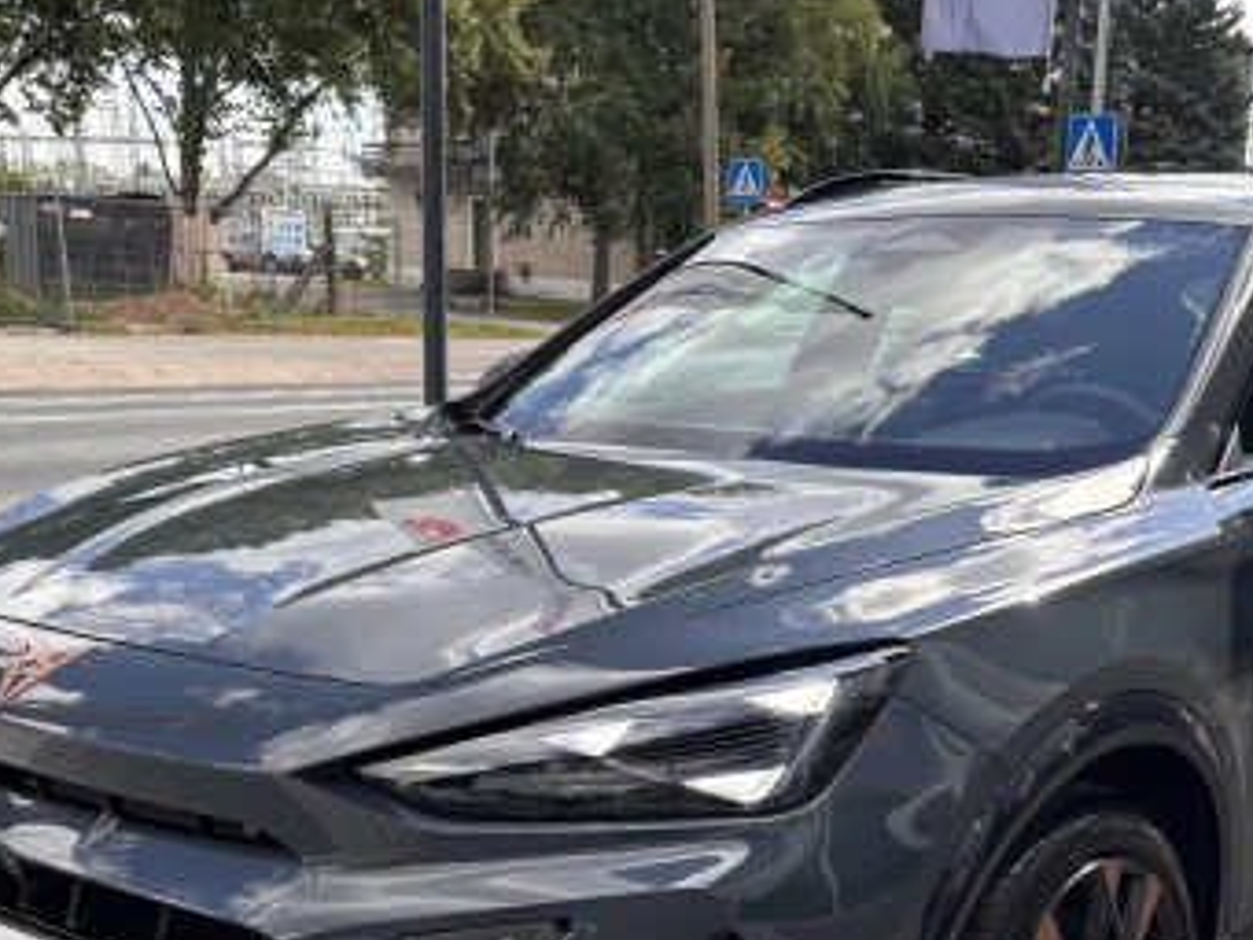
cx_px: 803
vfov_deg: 28.9
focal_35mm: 49
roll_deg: -2.6
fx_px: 1774
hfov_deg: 38.6
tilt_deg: -15.7
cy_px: 785
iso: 50
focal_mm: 5.96
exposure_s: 1/684
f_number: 1.6
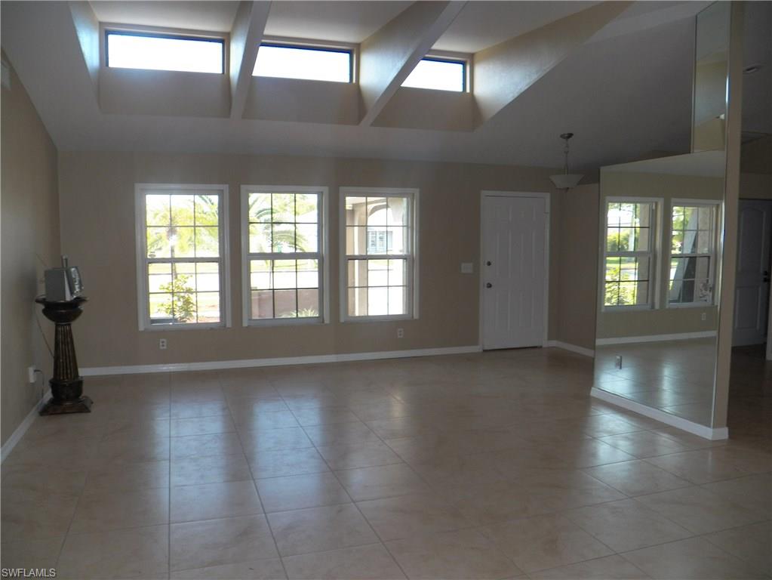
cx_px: 386
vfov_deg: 49.8
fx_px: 625
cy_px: 290
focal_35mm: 28
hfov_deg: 63.4
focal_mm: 4.9
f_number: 3.2
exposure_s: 1/200
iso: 125
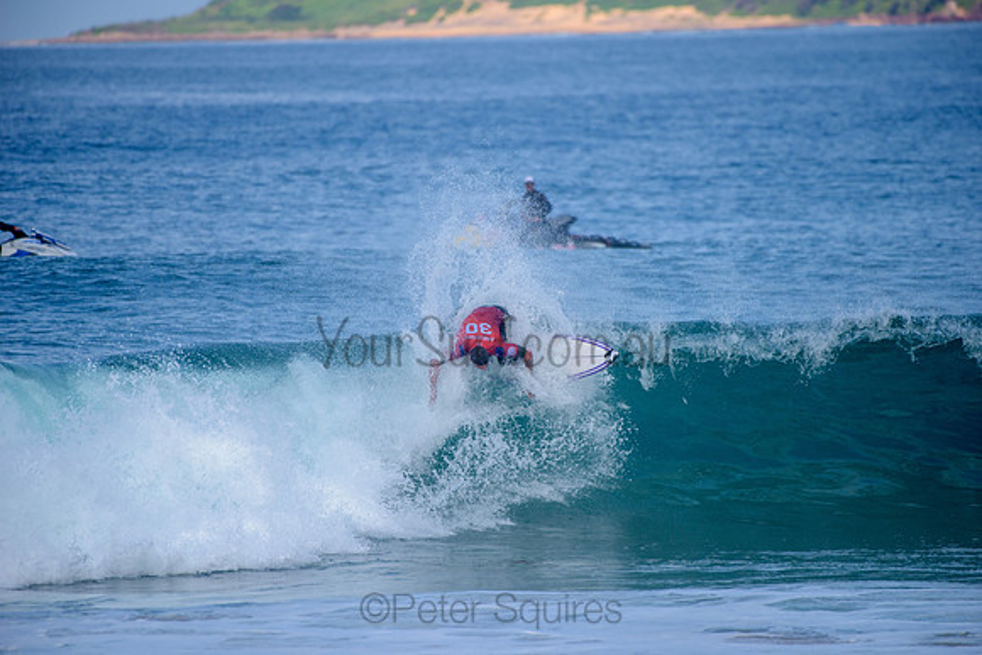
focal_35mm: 500
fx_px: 13644
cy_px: 328
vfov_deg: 2.8
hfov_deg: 4.1
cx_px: 491
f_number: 5.6
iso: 220
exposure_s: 1/2000
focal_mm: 500
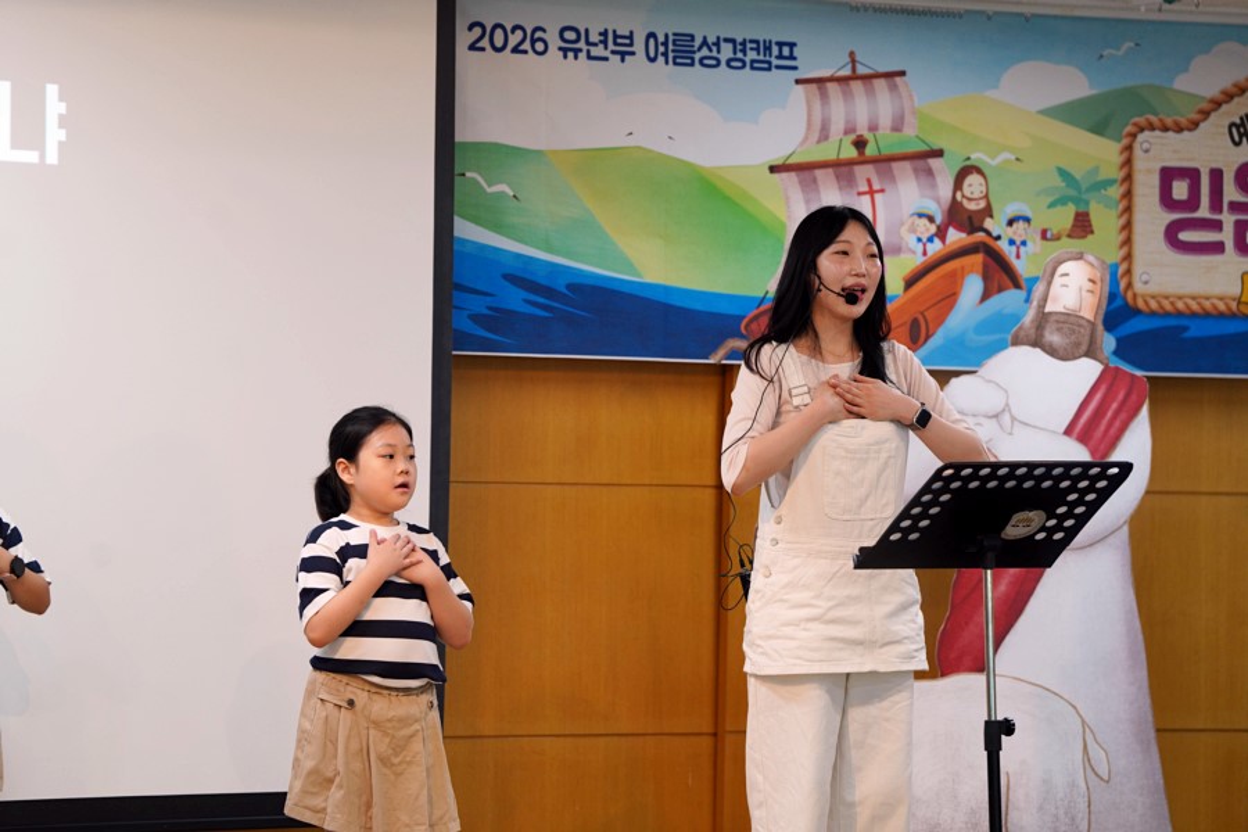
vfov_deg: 8.6
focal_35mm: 160
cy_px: 416
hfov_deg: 12.8
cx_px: 624
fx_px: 5546
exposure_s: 1/200
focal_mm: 160
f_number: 4
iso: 1000
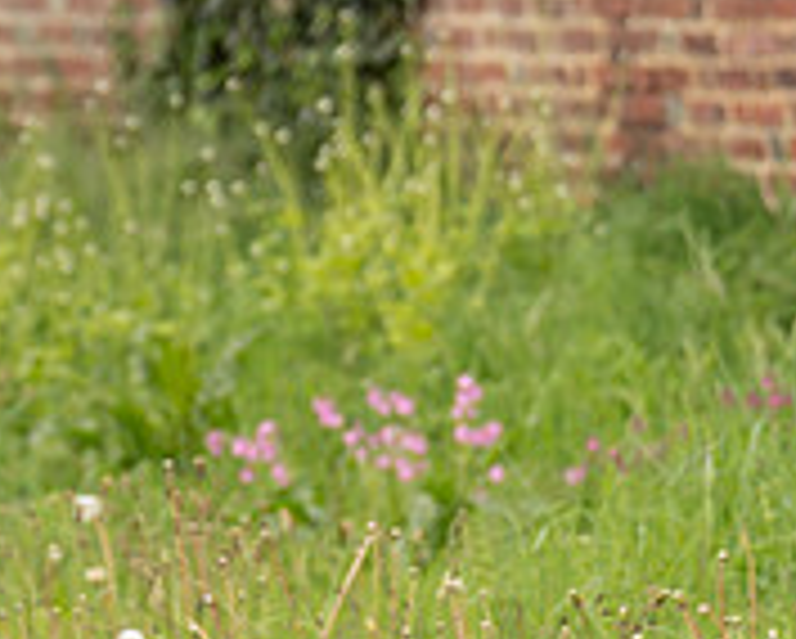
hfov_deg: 2.1
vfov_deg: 1.7
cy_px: 154
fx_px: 21250
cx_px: -618
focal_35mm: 901
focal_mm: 200
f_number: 3.5
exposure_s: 1/1000
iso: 250
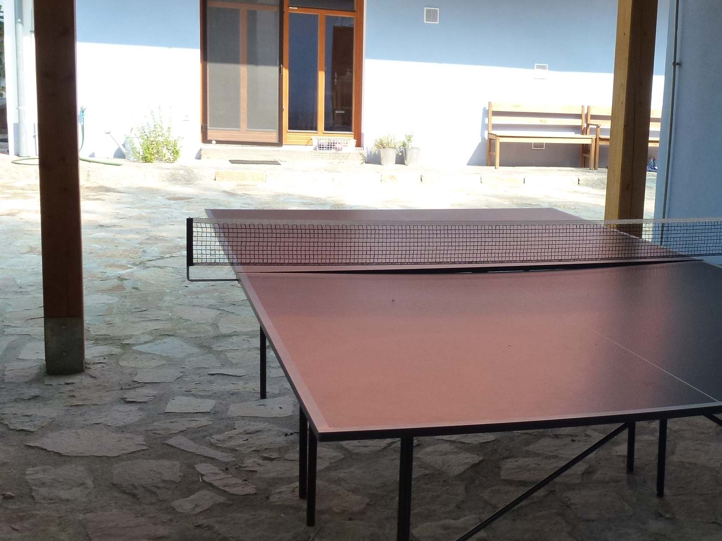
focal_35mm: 46
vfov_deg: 31.5
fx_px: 959
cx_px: 553
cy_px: 284
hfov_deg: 40.0
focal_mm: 5.4
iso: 160
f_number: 4
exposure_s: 1/200
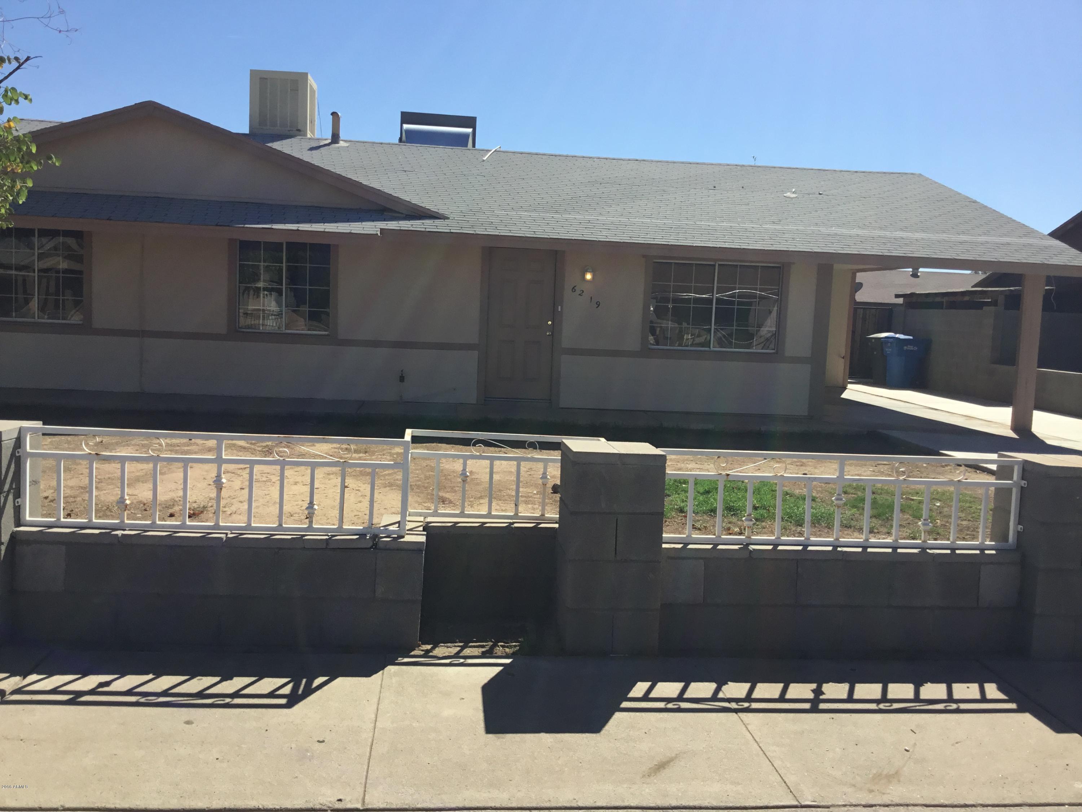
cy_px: 406
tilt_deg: -6.4
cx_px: 541
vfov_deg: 45.4
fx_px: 969
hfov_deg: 58.4
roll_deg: -2.8
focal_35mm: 31
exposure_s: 1/1733
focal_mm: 3.3
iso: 25
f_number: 2.4
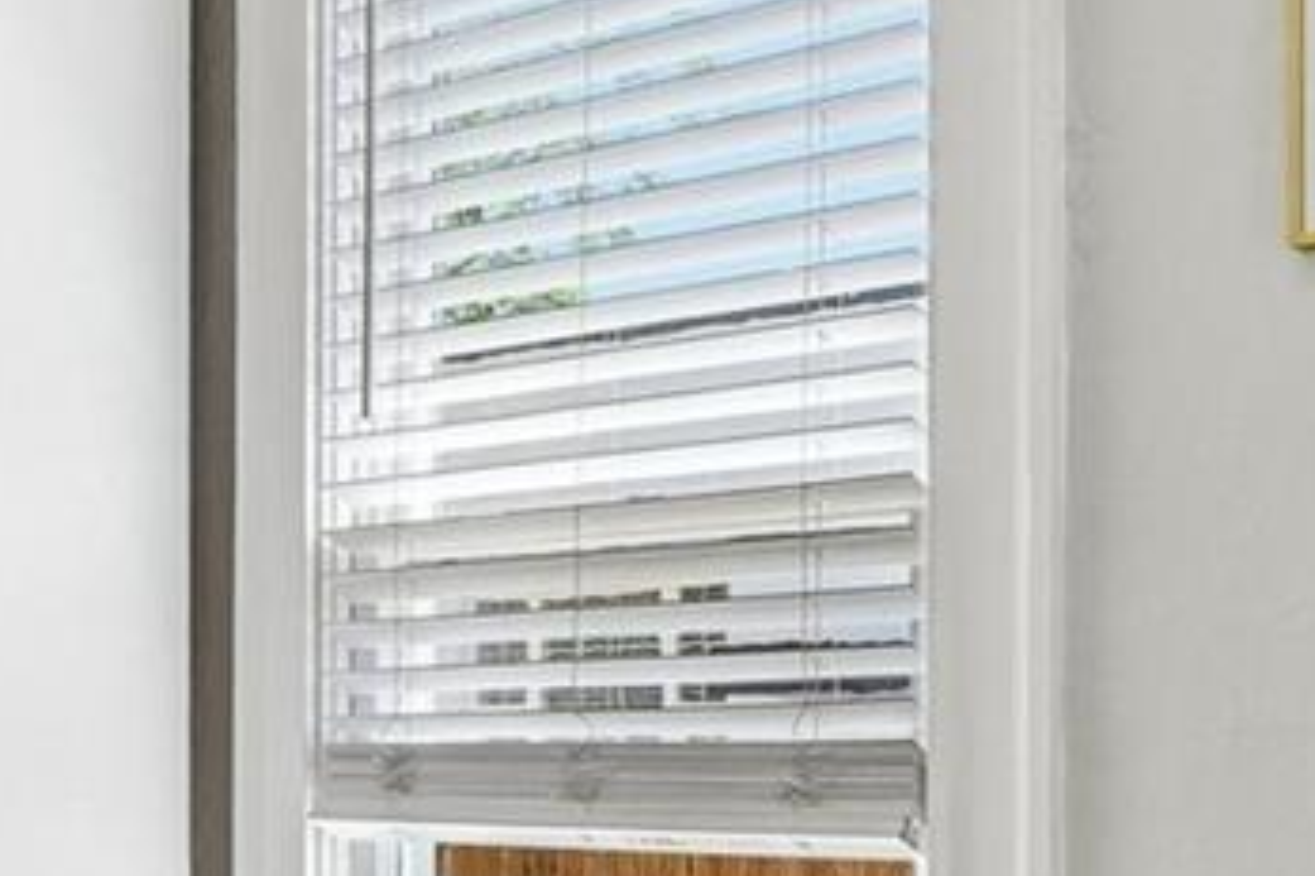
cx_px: 405
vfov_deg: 19.1
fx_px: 2556
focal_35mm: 70
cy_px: 762
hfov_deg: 28.6
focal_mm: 10
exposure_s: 1/60
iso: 800
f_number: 8
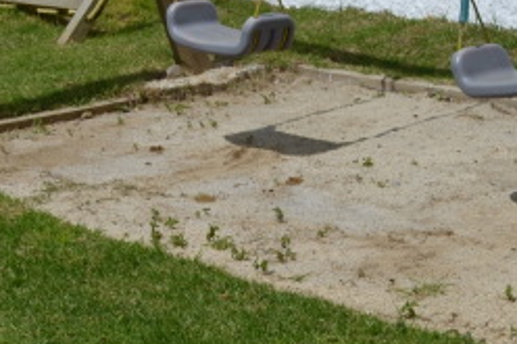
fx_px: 1564
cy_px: -236
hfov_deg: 17.7
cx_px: -125
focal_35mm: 109
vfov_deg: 11.8
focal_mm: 18
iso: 100
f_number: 5.6
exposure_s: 1/1600
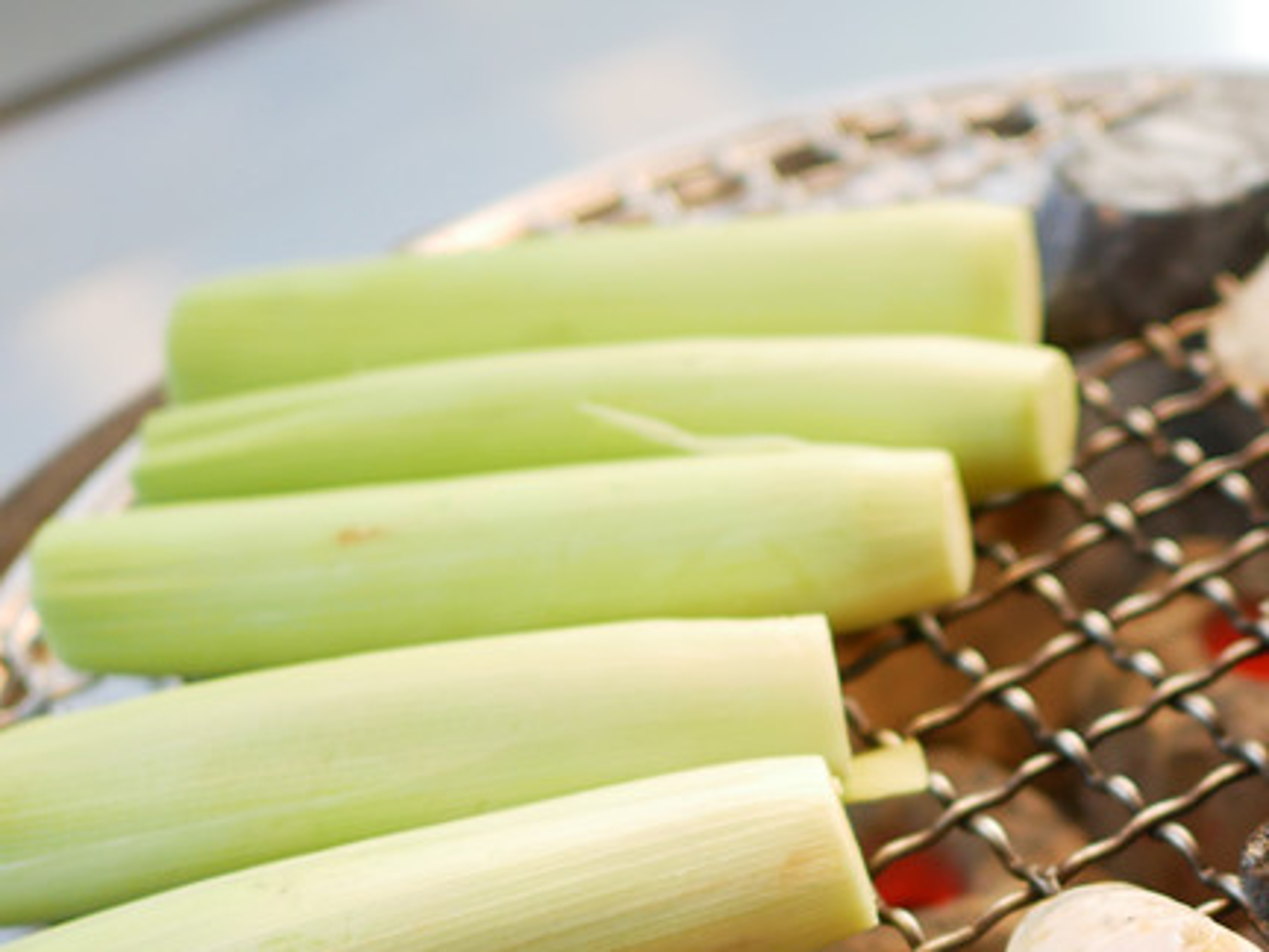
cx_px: 949
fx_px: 2420
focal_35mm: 66
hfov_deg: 29.0
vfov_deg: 21.3
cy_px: 1000
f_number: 1.7
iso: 200
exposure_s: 1/100
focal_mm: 15
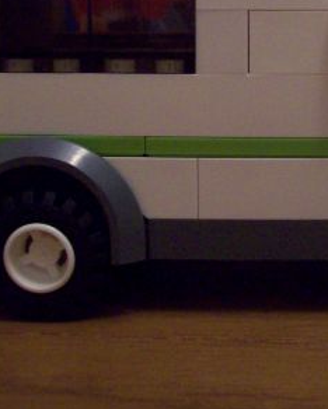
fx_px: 933
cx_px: 289
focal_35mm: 77
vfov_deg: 24.3
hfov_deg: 19.6
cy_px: 80
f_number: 2.7
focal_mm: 6
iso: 200
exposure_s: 1/8
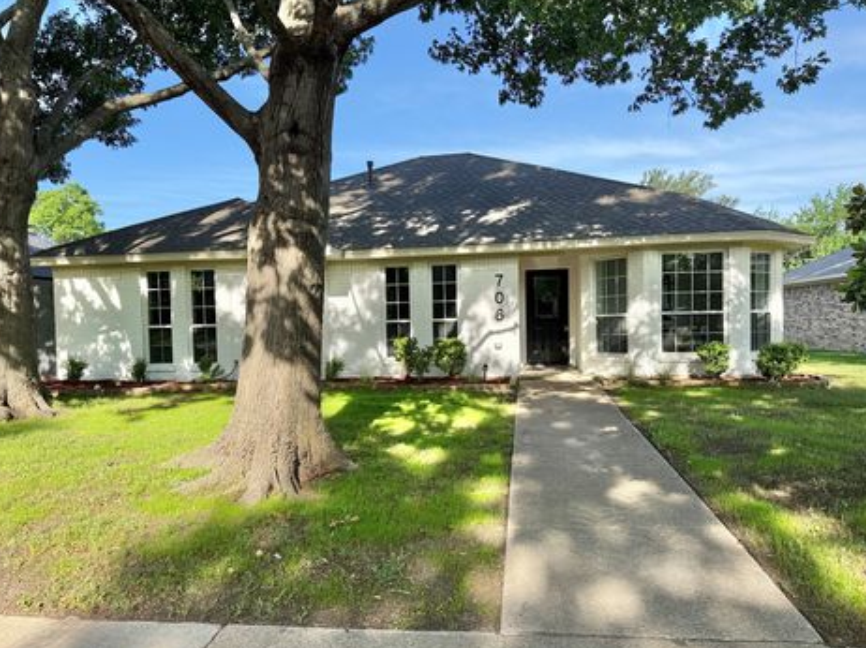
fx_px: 650
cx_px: 409
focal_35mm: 26
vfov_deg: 53.0
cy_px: 336
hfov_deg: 67.3
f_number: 1.78
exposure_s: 1/1949
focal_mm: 6.76
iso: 80
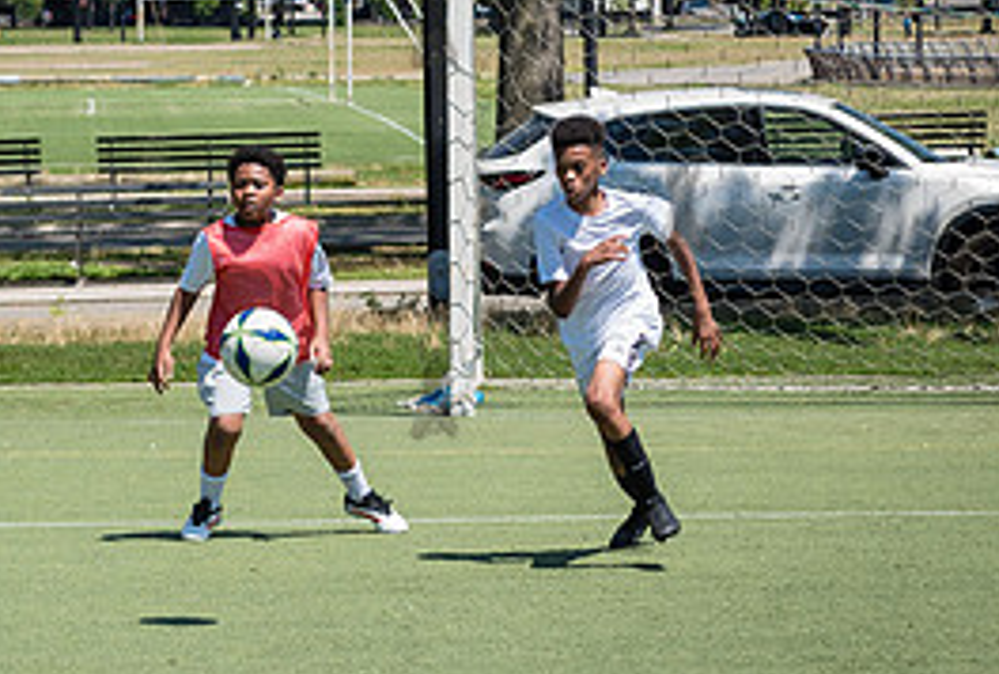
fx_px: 5708
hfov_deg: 10.0
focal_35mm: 205
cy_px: 190
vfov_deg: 6.7
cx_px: 306
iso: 200
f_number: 4
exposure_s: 1/1250
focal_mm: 70
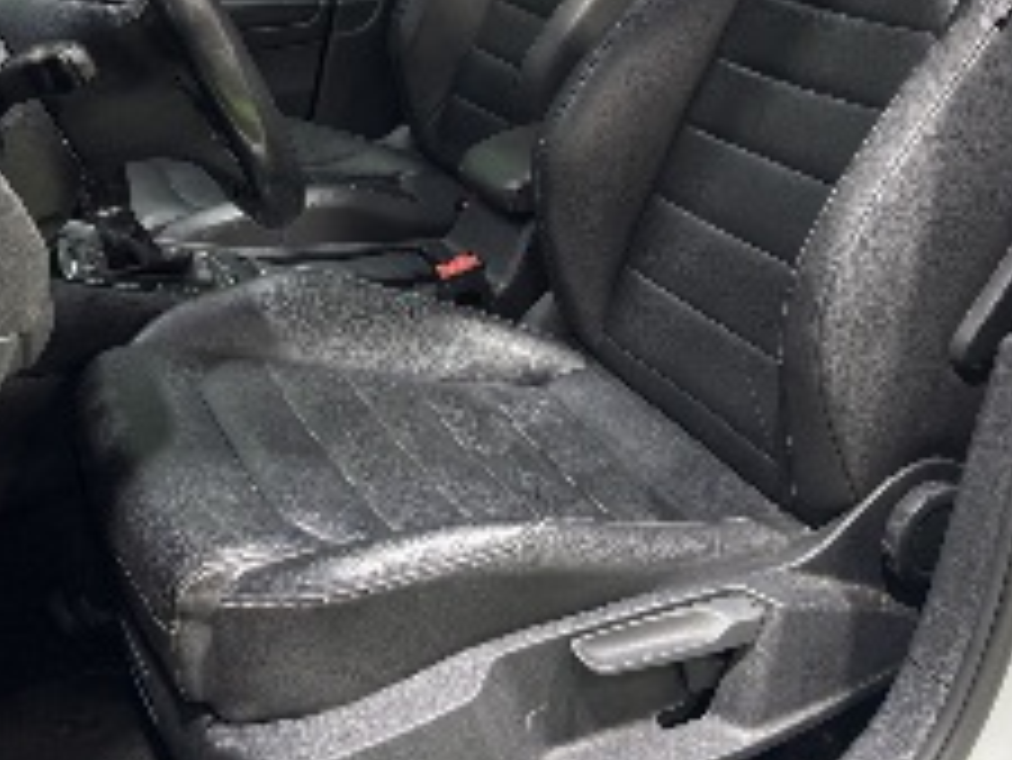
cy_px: 81
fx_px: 1404
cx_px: 531
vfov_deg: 29.1
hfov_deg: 39.6
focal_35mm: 48
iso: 125
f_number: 1.6
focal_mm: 5.96
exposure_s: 1/100
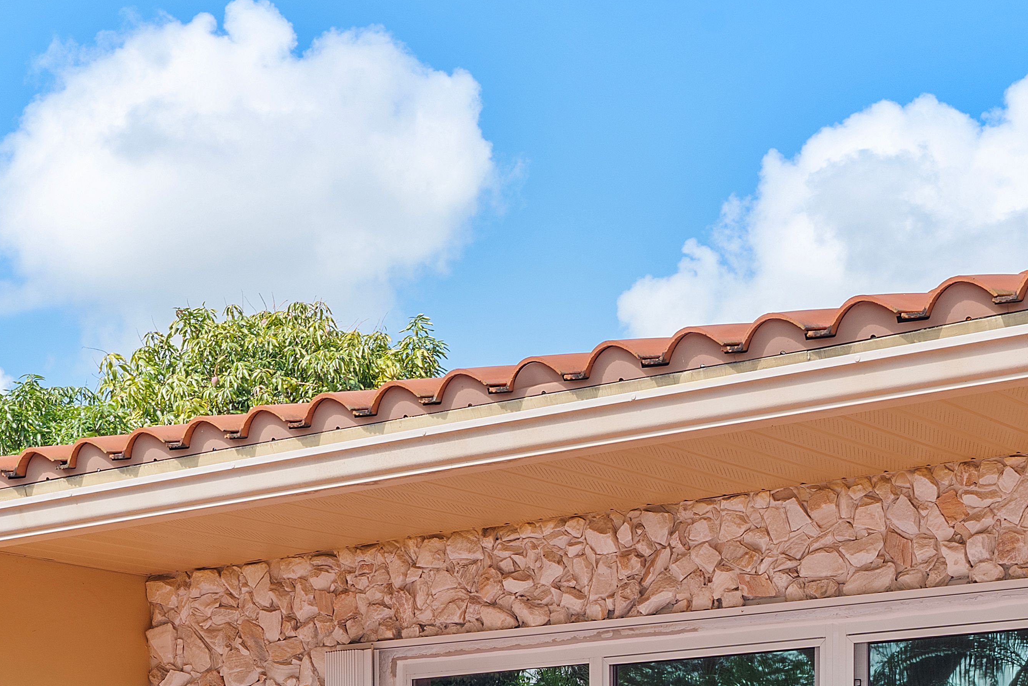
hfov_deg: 26.6
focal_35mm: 76
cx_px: 415
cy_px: 803
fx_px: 2170
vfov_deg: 17.2
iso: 100
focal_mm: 29
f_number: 10
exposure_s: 1/125
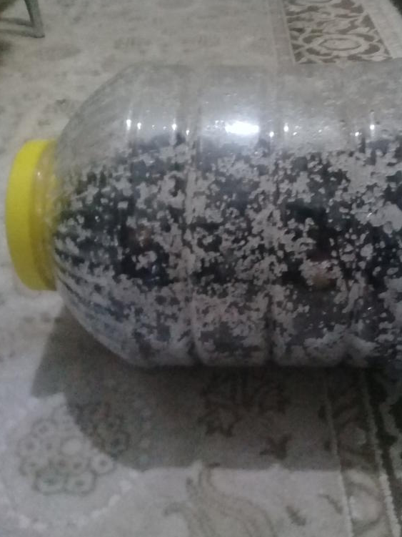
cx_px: 238
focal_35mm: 38
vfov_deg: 48.9
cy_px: 242
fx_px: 589
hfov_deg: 37.6
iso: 1000
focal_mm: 3.3
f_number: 2.2
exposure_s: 1/17
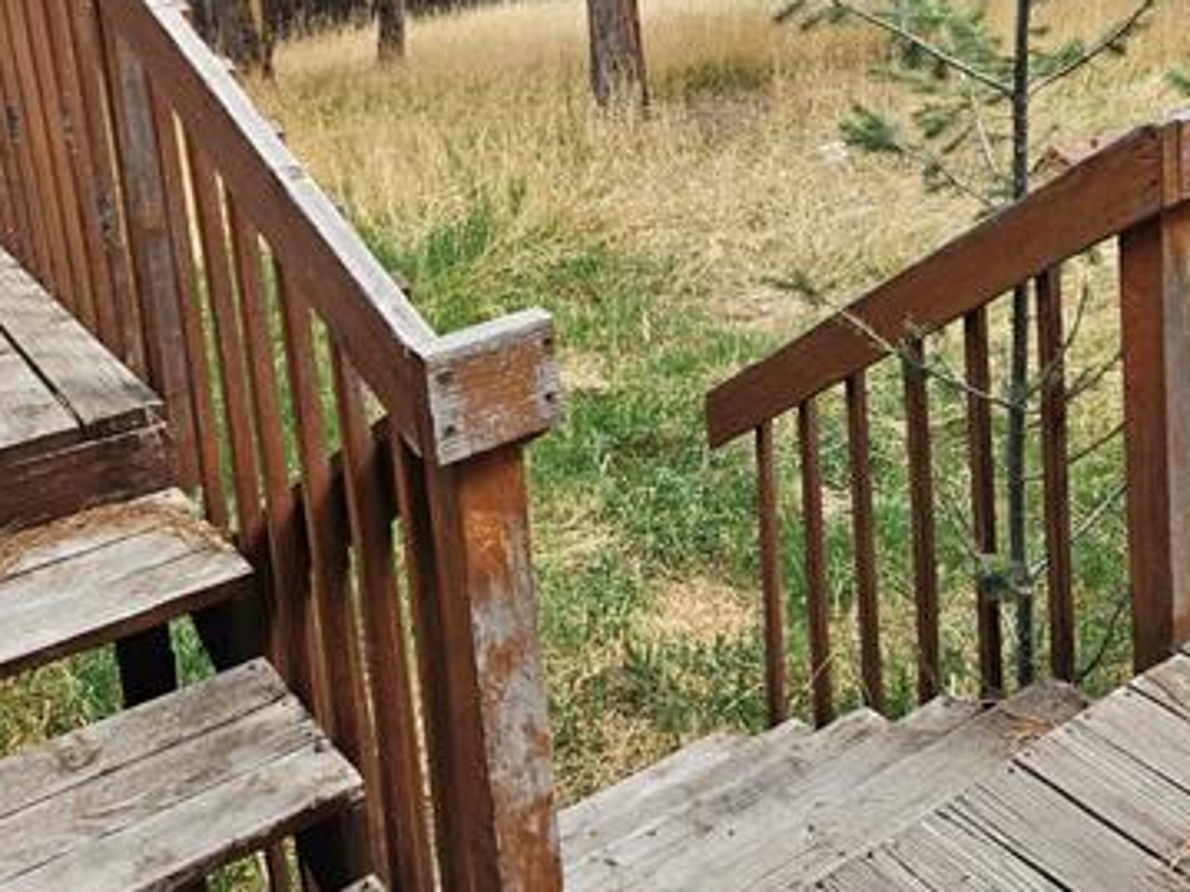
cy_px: 201
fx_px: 1409
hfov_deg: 45.6
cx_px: 709
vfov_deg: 34.2
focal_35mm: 41
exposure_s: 1/282
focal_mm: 5.4
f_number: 1.8
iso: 25
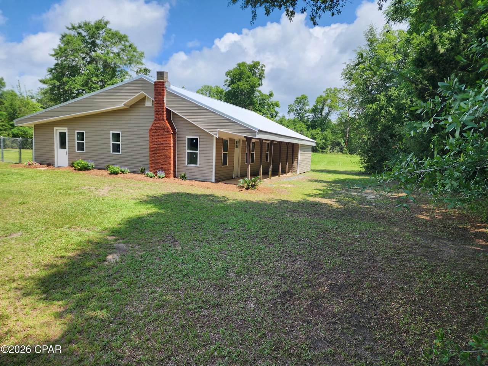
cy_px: 183
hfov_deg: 73.9
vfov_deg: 58.9
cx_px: 244
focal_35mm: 23
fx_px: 324
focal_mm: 6.4
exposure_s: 1/679
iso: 12
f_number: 1.8
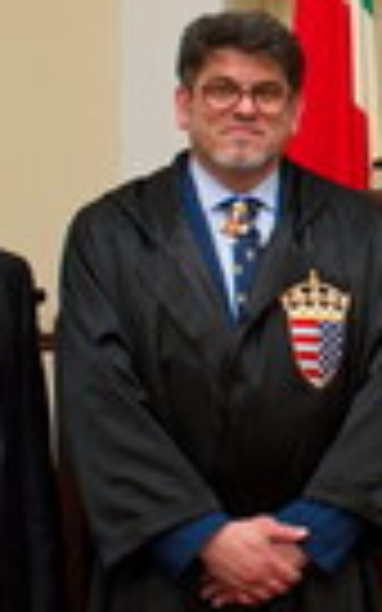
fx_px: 2615
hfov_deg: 7.8
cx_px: 876
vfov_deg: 13.3
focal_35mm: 157
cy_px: 297
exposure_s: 1/40
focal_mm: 35
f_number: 5
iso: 1250
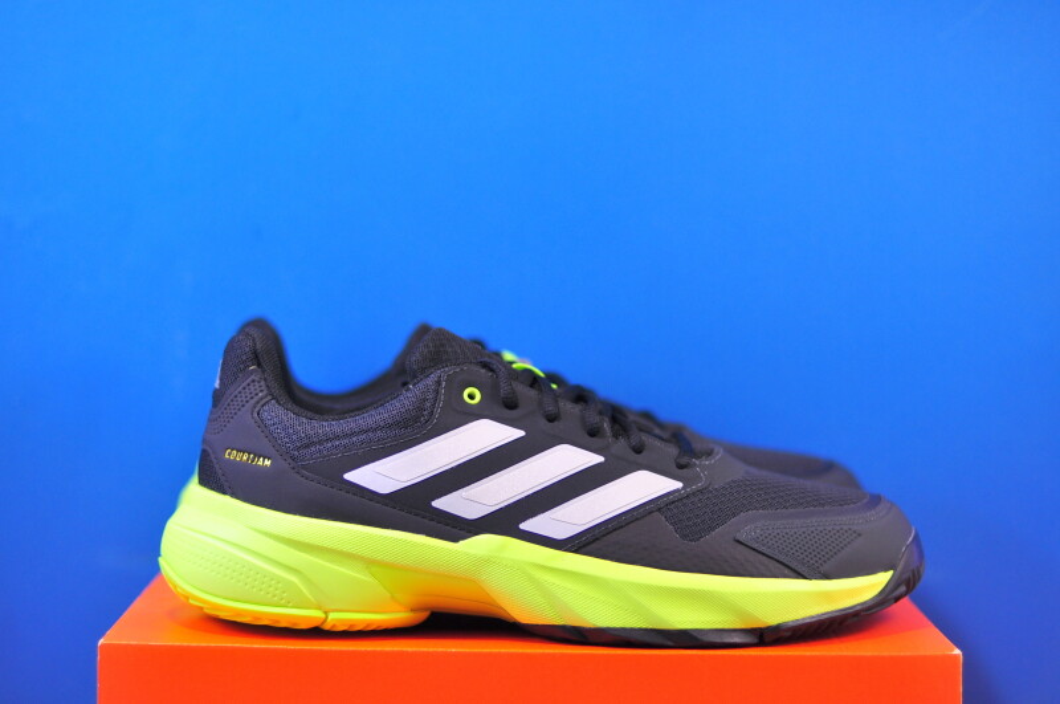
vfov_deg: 18.1
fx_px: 2205
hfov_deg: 27.0
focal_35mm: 75
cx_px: 530
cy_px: 352
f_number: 2
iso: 250
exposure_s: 1/320
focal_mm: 50
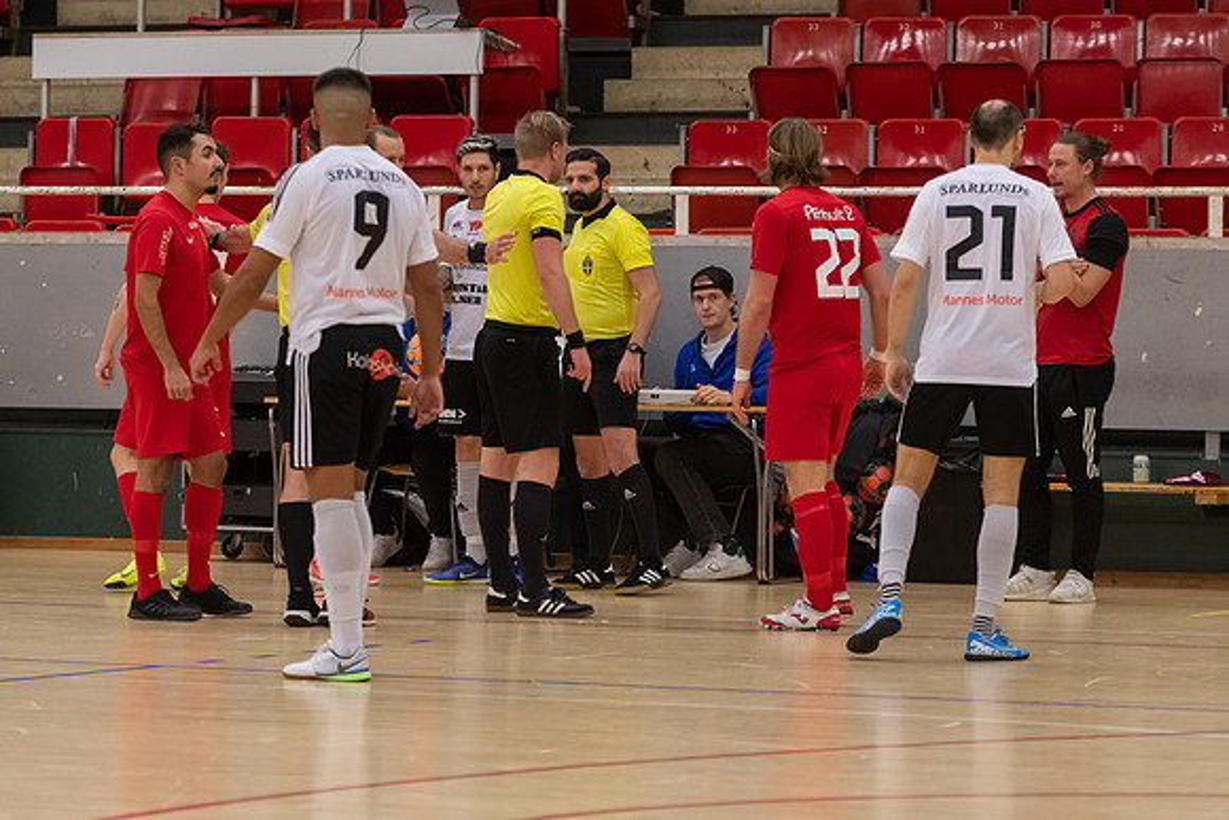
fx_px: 5854
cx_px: 614
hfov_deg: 12.0
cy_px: 410
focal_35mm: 171
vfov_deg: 8.0
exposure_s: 1/800
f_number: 3.2
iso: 1100
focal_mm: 112
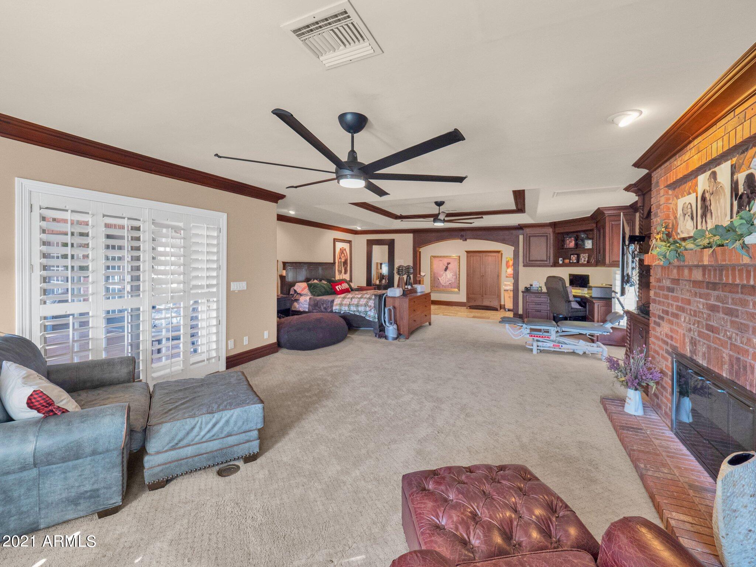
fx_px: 306
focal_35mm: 14
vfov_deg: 85.7
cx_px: 378
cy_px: 284
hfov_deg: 102.1
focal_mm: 7
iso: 800
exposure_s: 1/15
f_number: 4
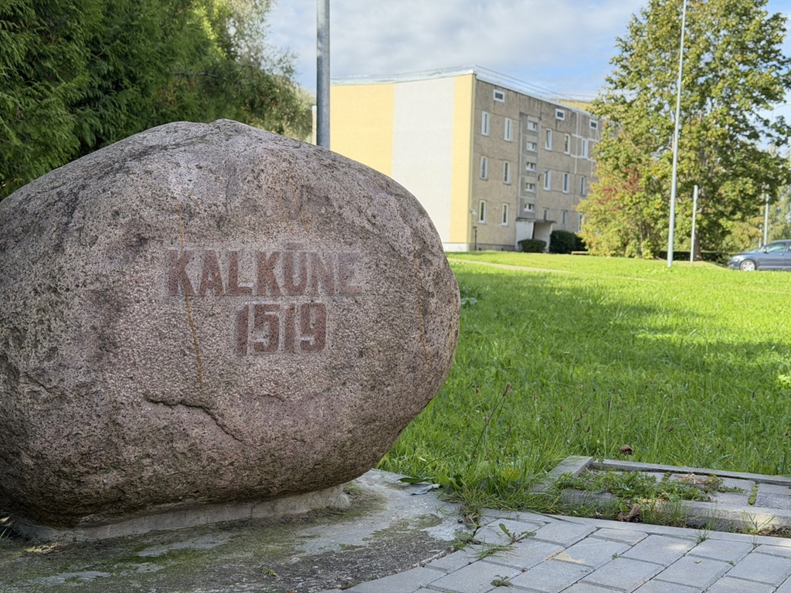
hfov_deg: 39.7
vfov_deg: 30.3
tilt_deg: -2.4
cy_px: 296
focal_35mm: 48
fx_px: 1097
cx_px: 396
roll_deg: -1.7
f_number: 1.78
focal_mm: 6.76
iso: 100
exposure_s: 1/1513
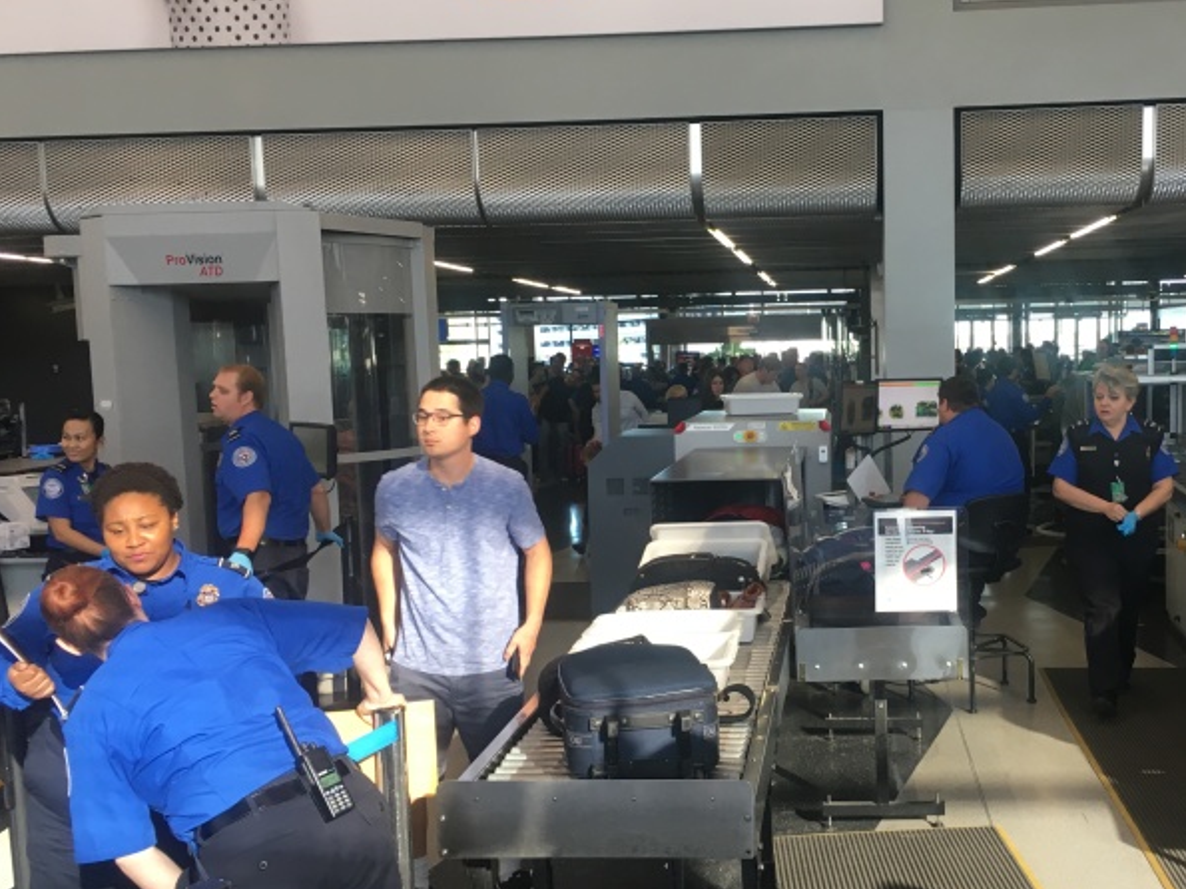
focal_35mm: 39
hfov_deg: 47.3
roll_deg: +2.2
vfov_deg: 36.8
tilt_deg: -4.5
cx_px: 763
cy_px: 486
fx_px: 1336
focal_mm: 4.15
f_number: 2.2
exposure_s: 1/30
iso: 25
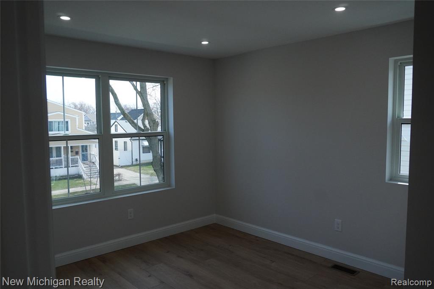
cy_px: 144
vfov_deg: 45.6
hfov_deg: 64.6
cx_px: 217
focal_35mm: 28
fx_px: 343
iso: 1600
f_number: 5.6
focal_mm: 19
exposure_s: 1/1250
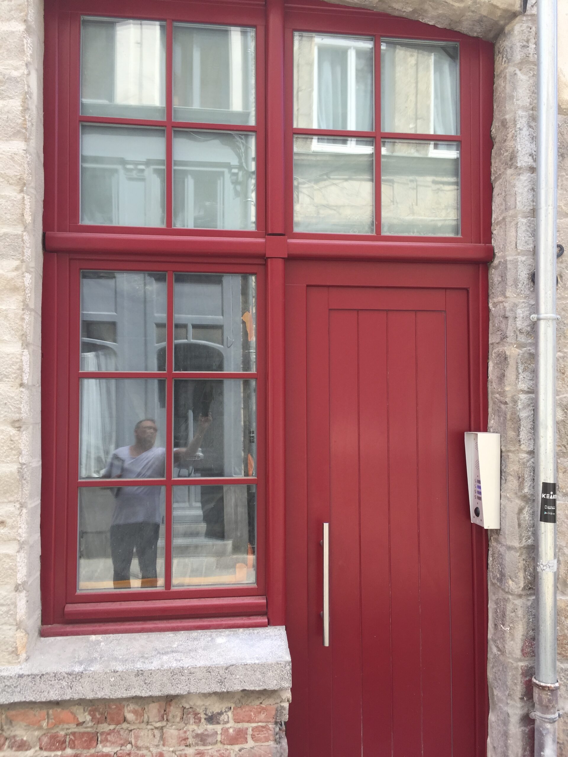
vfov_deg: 61.7
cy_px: 378
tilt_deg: +1.7
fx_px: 634
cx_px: 284
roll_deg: +0.7
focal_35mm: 29
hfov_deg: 48.2
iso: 32
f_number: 2.2
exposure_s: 1/206
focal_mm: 4.15
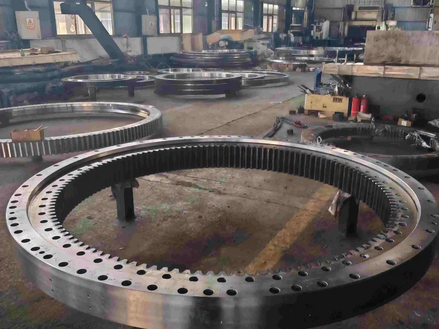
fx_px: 431
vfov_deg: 41.7
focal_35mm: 34
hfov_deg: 54.0
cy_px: 184
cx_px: 223
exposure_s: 1/50
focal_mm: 1.96
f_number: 2.2
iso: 125
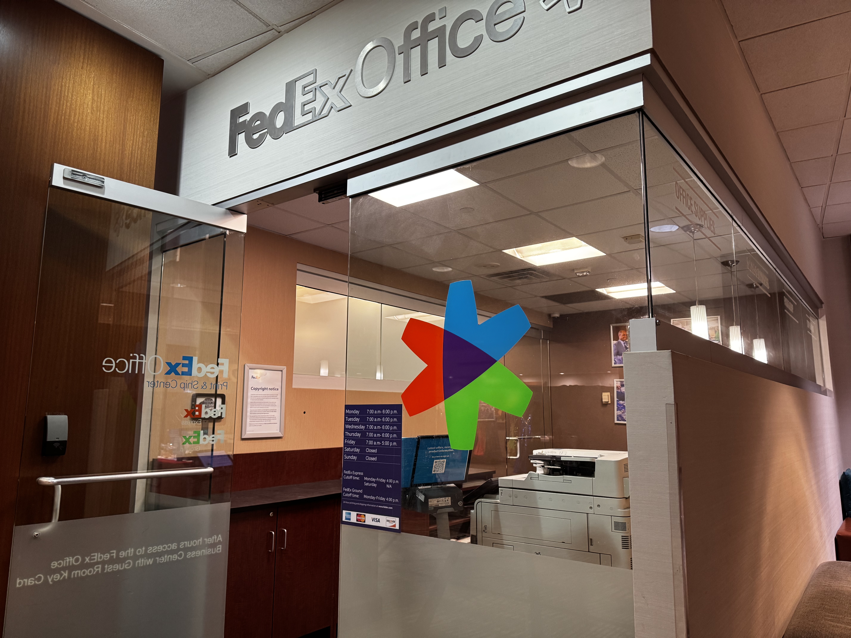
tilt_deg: +8.9
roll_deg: +0.3
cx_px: 426
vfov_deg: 56.8
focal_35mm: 24
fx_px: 590
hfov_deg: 71.6
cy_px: 319
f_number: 1.78
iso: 250
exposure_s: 1/60
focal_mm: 6.76
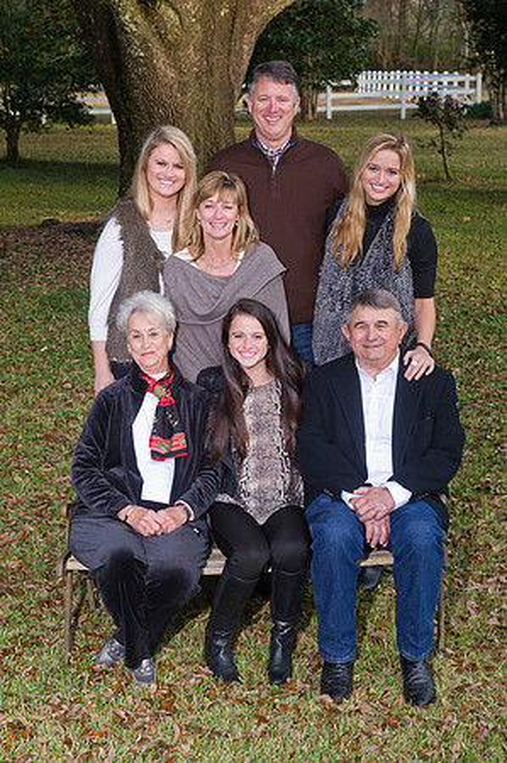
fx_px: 1313
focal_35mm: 62
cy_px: 382
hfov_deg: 21.9
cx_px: 254
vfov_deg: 32.4
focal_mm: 62
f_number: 8
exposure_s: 1/200
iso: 800
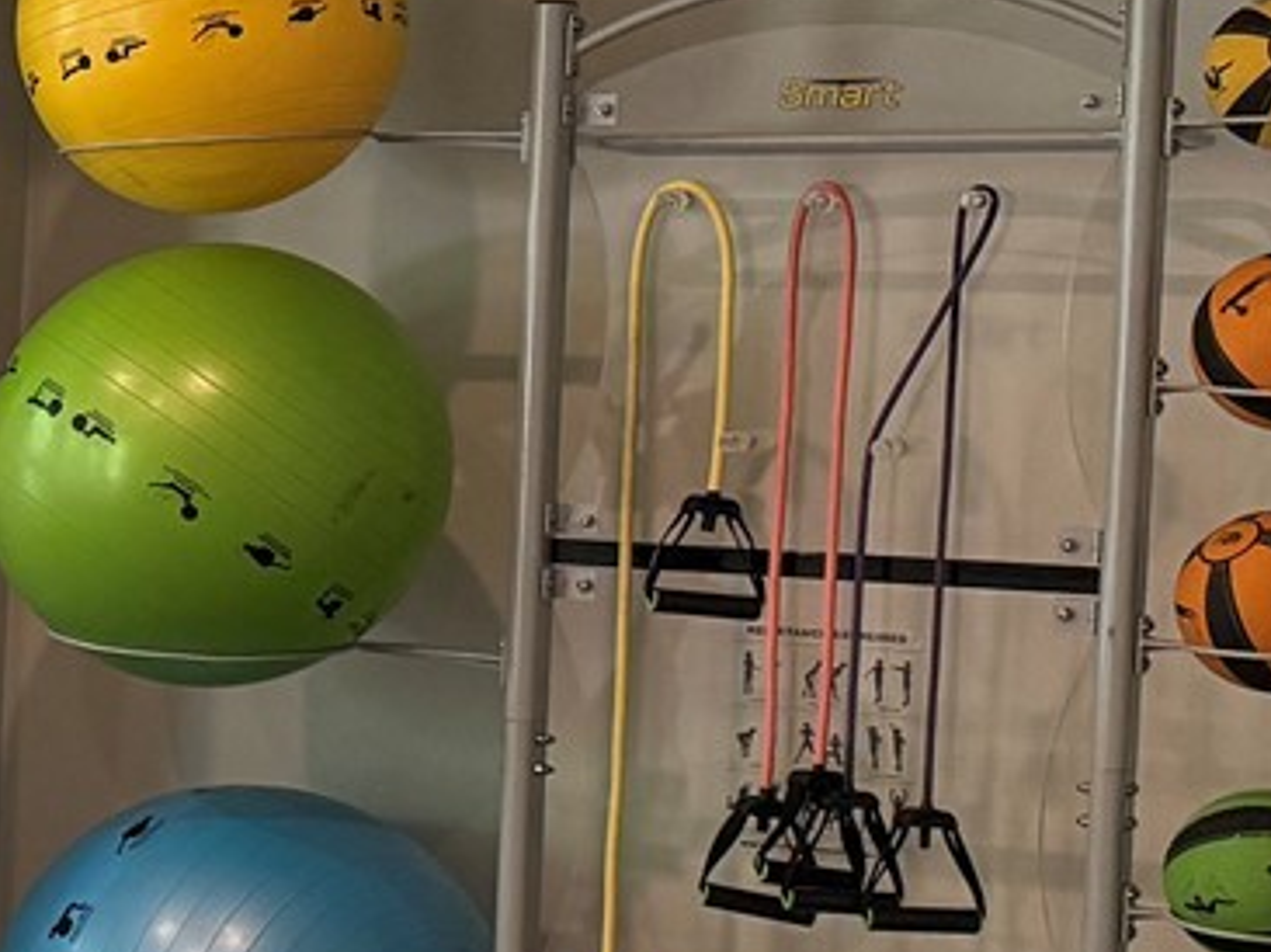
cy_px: 532
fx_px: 3853
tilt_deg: -3.0
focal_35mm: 105
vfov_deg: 14.1
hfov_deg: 15.8
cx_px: -1063
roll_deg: -1.8
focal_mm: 6.76
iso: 320
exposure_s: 1/120
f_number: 1.78
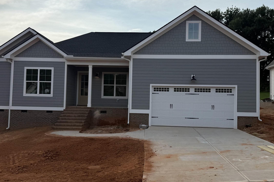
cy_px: 89
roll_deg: -1.5
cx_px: 135
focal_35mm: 36
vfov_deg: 36.9
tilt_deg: +3.0
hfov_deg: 53.1
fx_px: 274
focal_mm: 6.76
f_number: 1.78
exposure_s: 1/9091
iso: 80
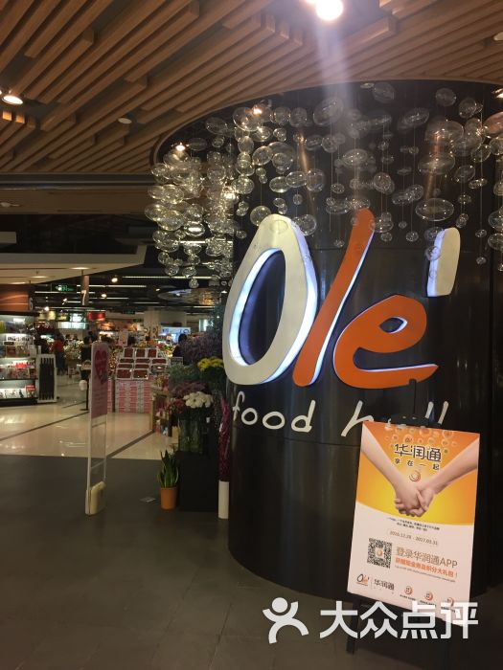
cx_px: 252
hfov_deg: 48.2
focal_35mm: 29
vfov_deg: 61.7
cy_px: 335
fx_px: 562
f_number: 2.2
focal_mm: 4.15
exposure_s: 1/33
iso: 50
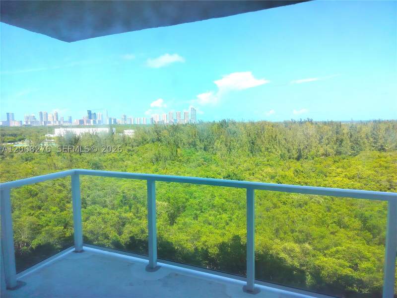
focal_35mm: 24
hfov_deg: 71.6
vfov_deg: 56.8
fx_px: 275
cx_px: 198
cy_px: 149
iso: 50
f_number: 2.8
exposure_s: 1/521
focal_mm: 5.24
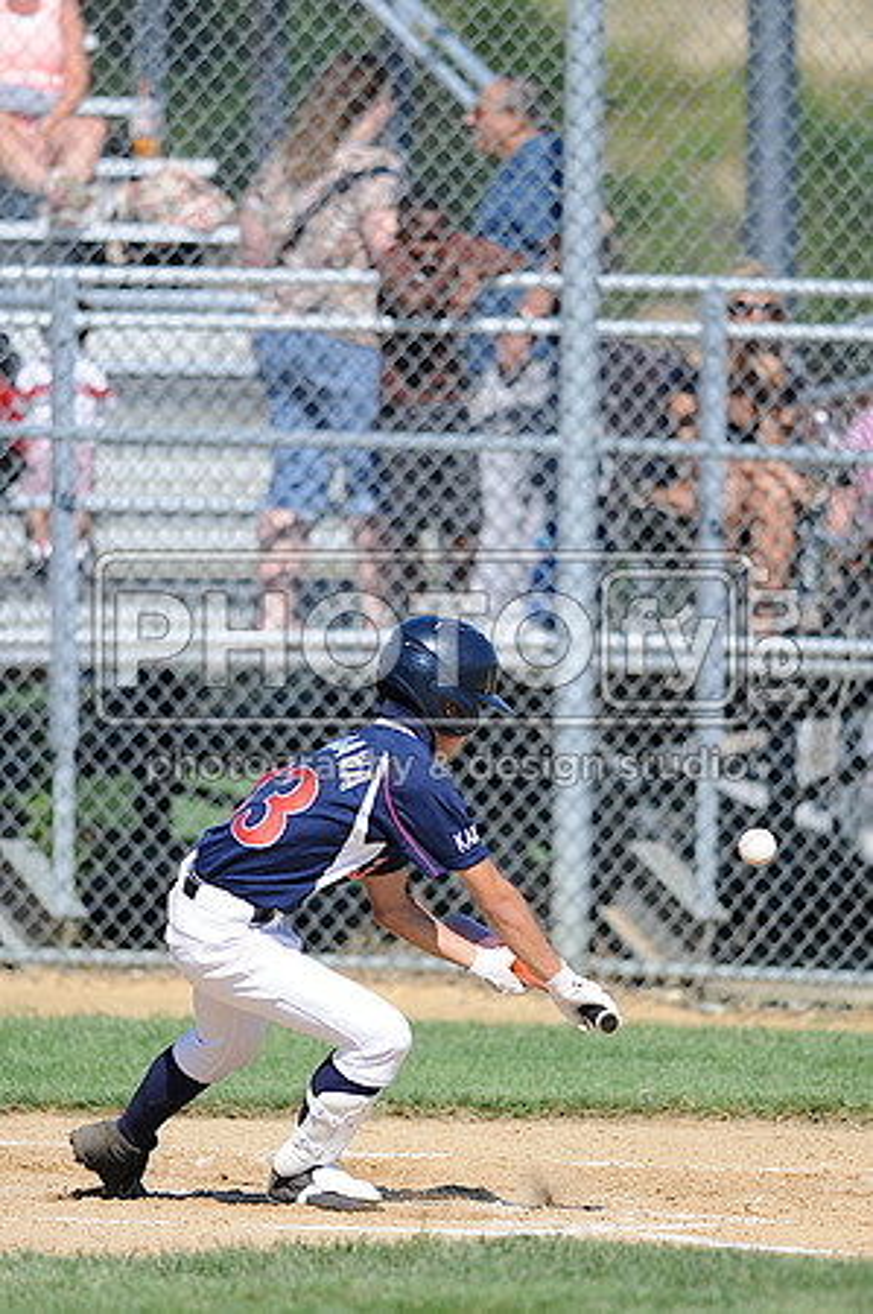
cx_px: 436
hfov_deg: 3.0
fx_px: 16405
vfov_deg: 4.6
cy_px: 657
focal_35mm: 450
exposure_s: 1/1600
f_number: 4
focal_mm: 300
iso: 200
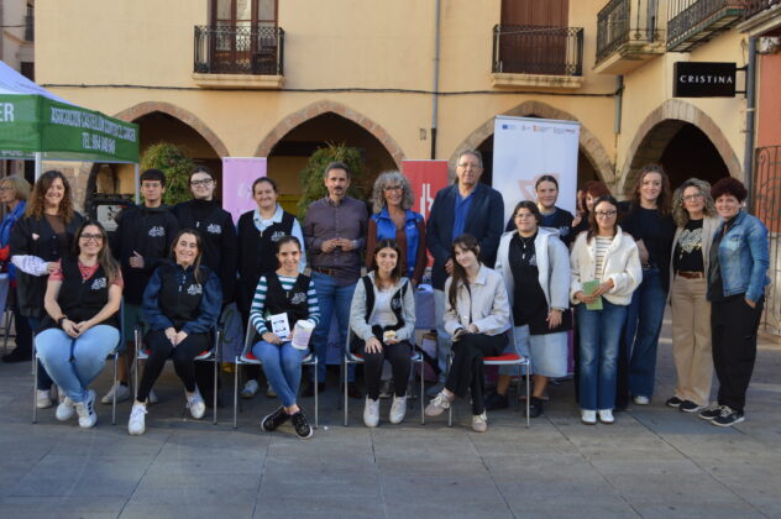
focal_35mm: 36
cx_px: 390
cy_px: 260
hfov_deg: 53.2
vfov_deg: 36.8
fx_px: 780
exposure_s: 1/125
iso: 140
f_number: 5.6
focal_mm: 24
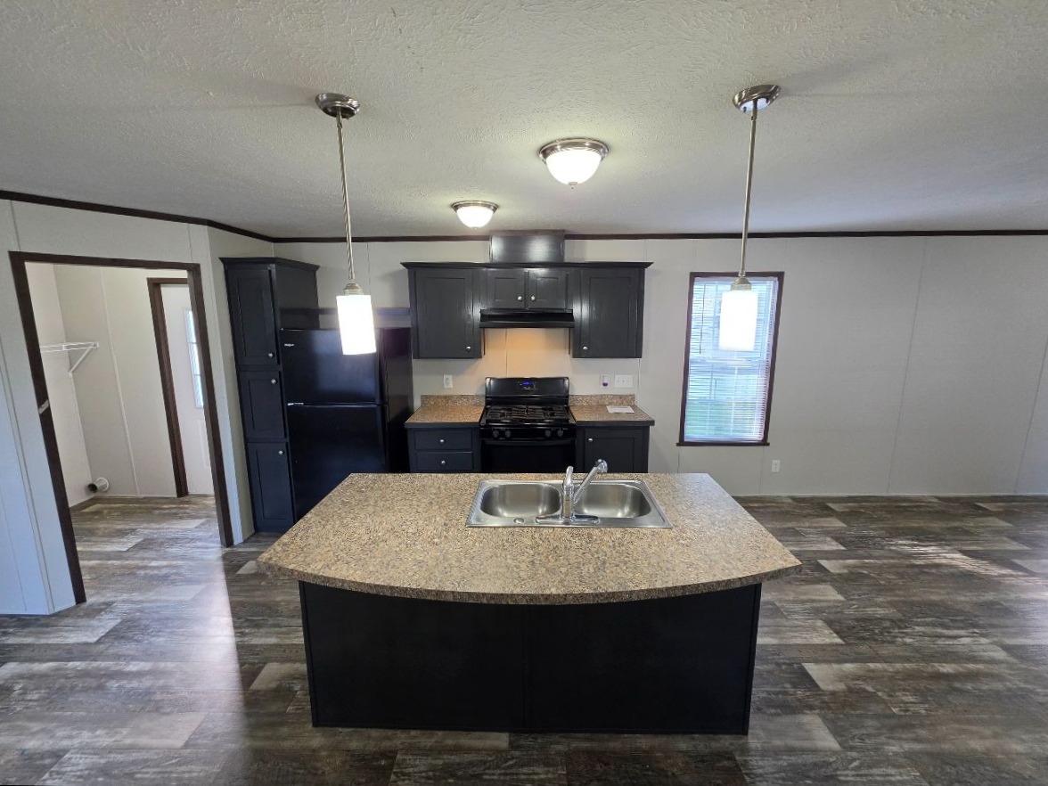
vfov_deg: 89.9
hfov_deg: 106.2
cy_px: 393
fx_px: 394
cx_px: 524
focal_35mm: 13
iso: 160
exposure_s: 1/120
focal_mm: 2.2
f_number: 1.9
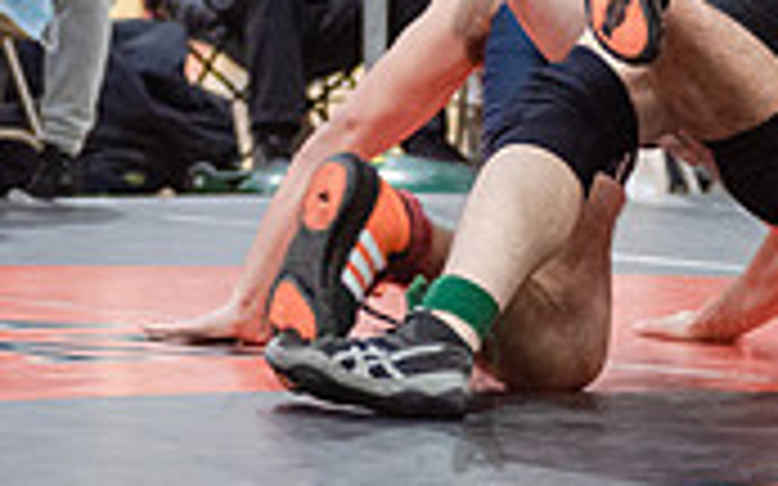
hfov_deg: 7.4
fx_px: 5977
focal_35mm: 282
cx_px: 477
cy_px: -43
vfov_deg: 4.6
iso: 4000
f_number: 3.5
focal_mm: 80
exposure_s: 1/320
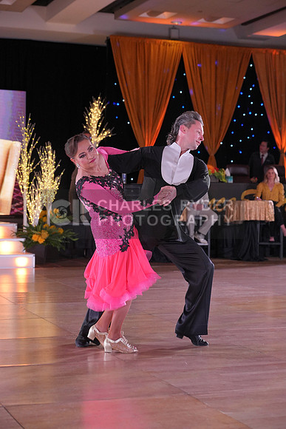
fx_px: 834
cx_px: 143
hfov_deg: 19.5
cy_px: 214
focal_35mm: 70
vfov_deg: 28.8
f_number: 4
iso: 2000
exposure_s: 1/400
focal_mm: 70
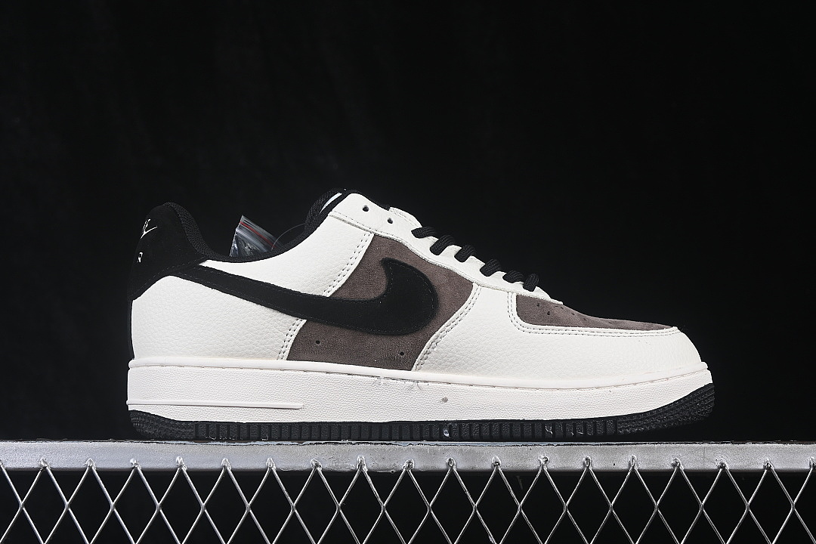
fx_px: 1700
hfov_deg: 27.0
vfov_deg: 18.2
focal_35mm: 75
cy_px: 272
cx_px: 408
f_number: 8
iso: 160
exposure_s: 1/80
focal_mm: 50
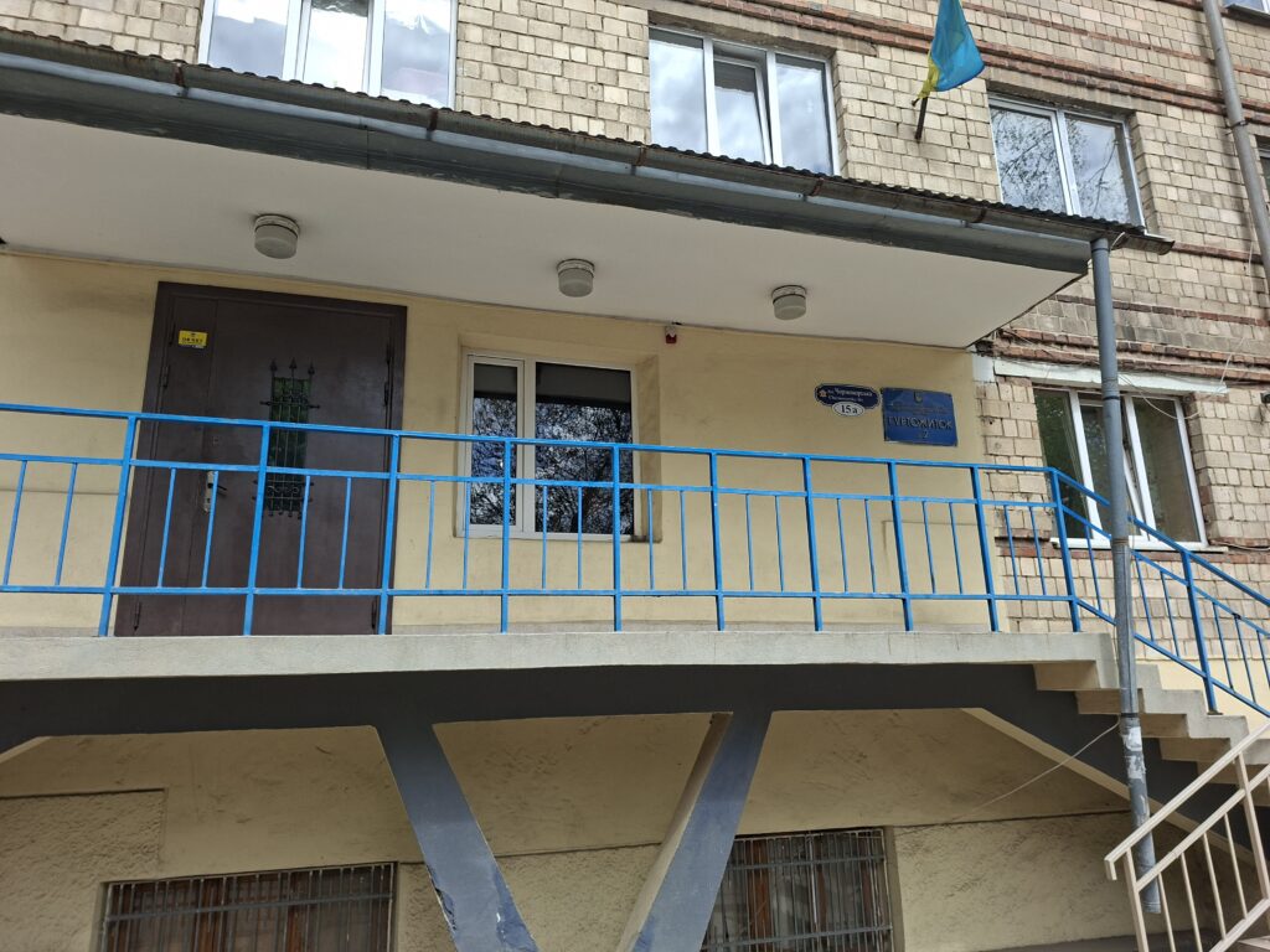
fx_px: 844
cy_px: 476
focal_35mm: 23
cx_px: 635
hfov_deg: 73.9
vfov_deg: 58.9
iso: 50
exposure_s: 1/969
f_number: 1.8
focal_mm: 5.54
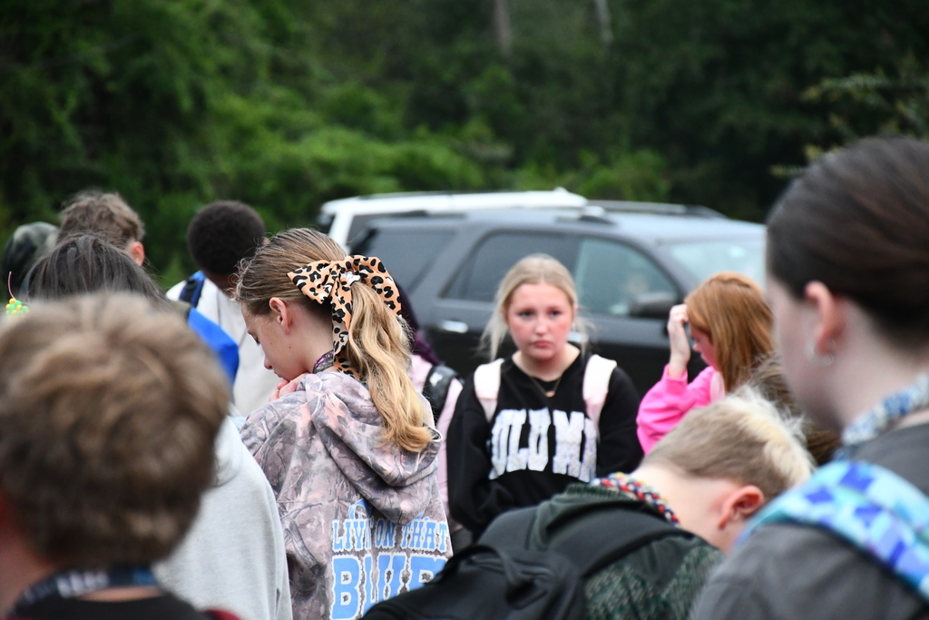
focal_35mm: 174
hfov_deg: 11.8
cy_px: 310
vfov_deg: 7.9
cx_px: 464
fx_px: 4490
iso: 3200
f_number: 5.6
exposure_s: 1/125
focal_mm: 116
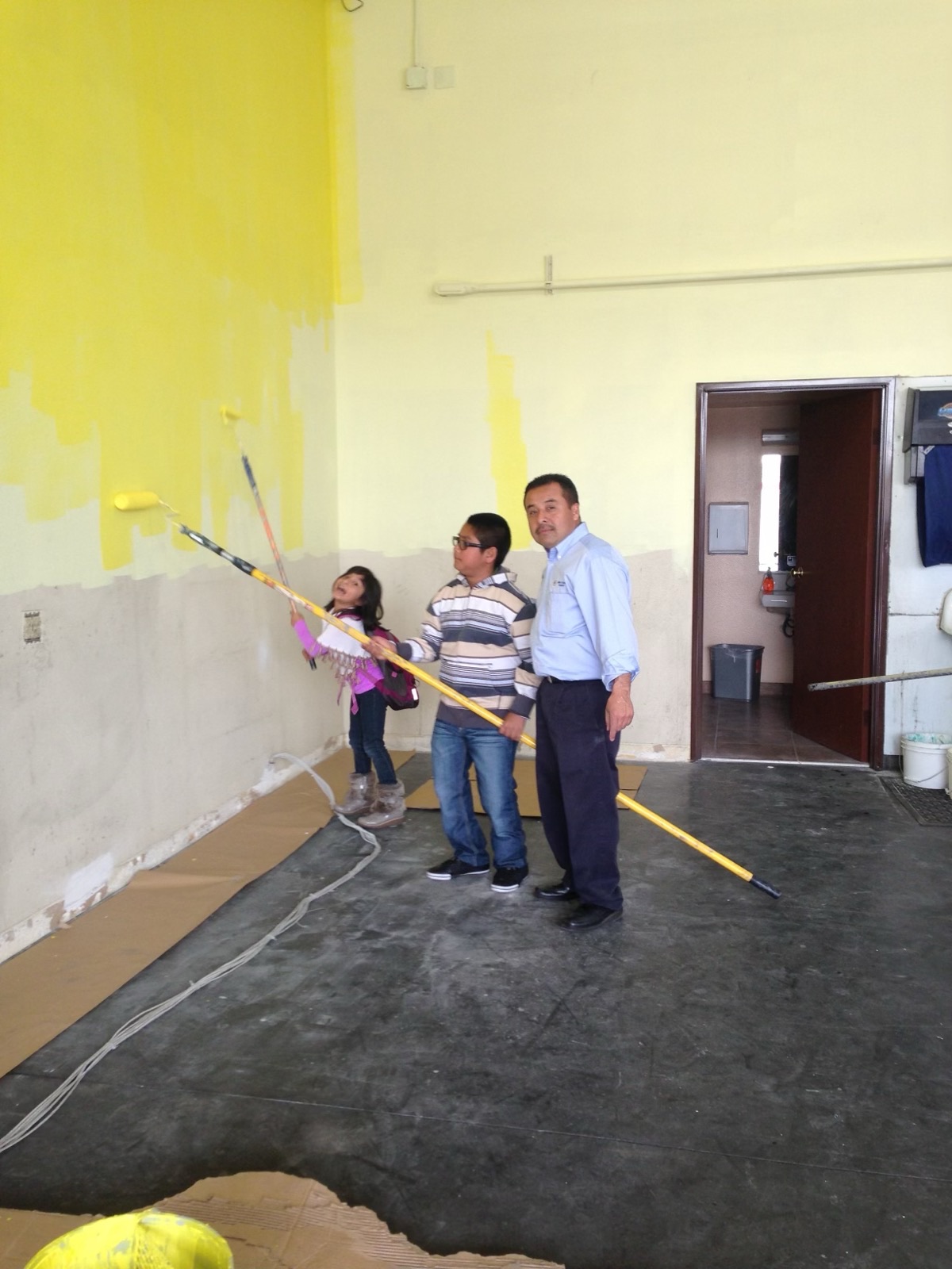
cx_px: 476
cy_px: 634
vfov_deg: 55.4
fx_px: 1210
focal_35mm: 33
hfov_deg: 42.9
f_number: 2.4
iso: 64
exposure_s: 1/40
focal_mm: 4.13
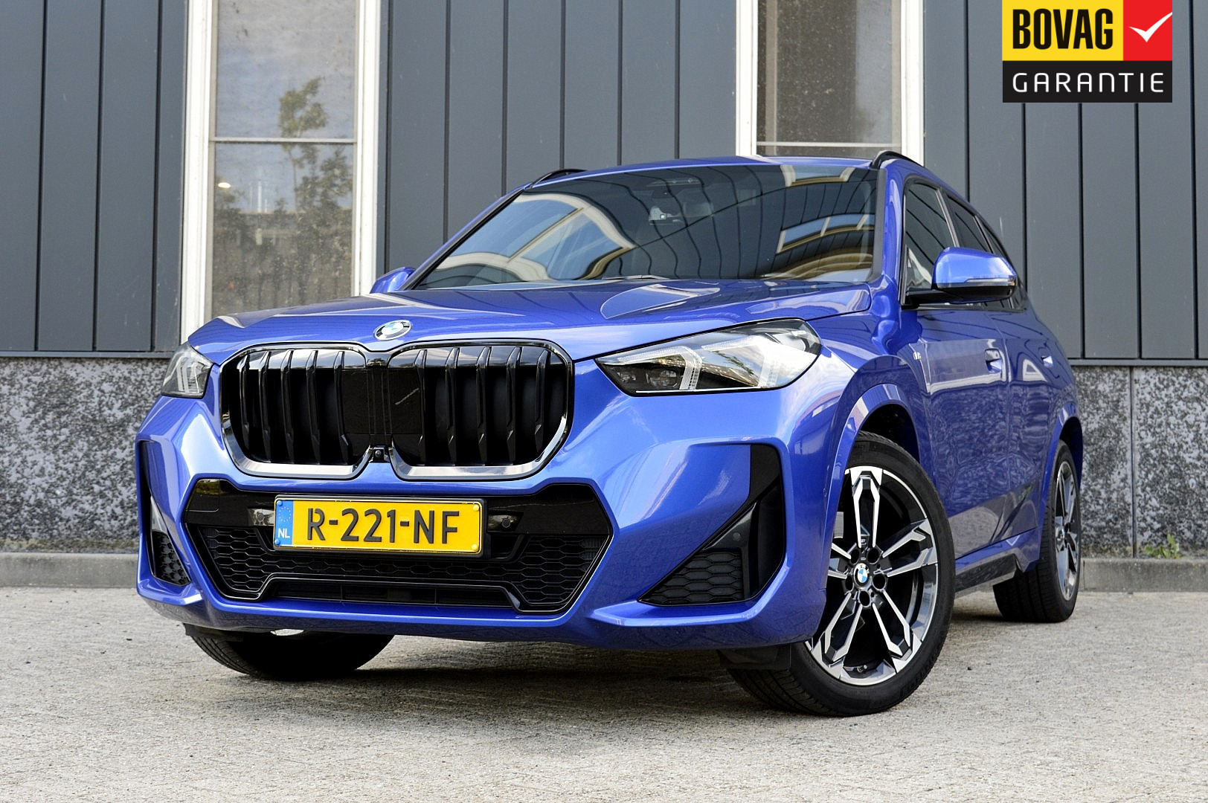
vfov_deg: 25.0
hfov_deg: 36.9
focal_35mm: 54
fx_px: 1810
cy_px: 402
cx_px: 604
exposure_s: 1/80
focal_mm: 36
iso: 400
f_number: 8
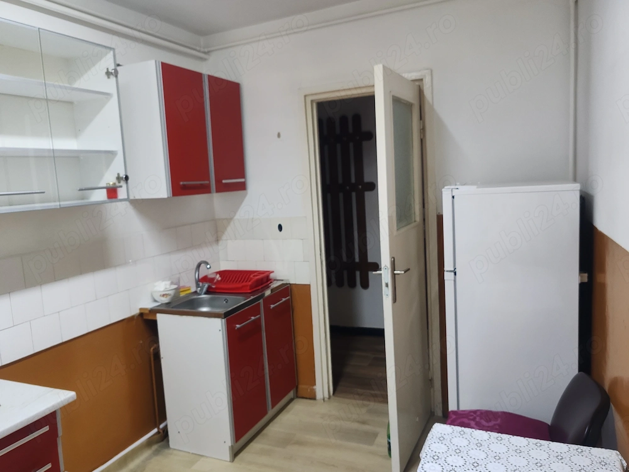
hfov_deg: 65.3
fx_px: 491
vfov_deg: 51.4
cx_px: 314
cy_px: 236
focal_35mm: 27
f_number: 1.9
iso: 1250
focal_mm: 6.12
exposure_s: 1/100
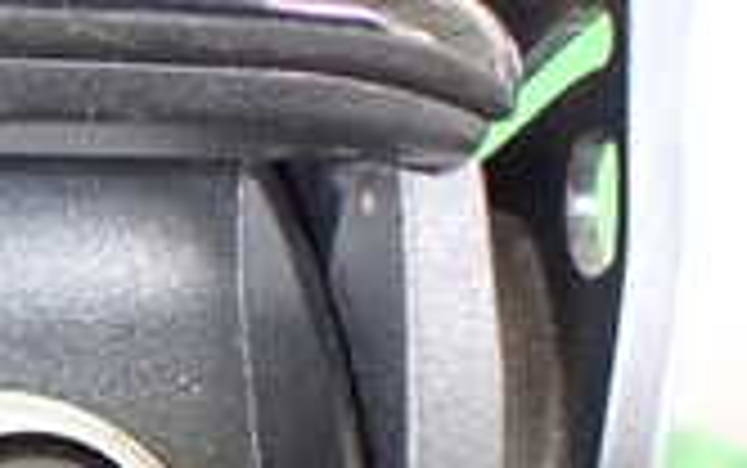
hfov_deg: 16.2
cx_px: -459
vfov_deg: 11.4
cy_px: 364
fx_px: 2343
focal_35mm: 115
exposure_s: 1/125
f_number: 2.3
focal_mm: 5.4
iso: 800
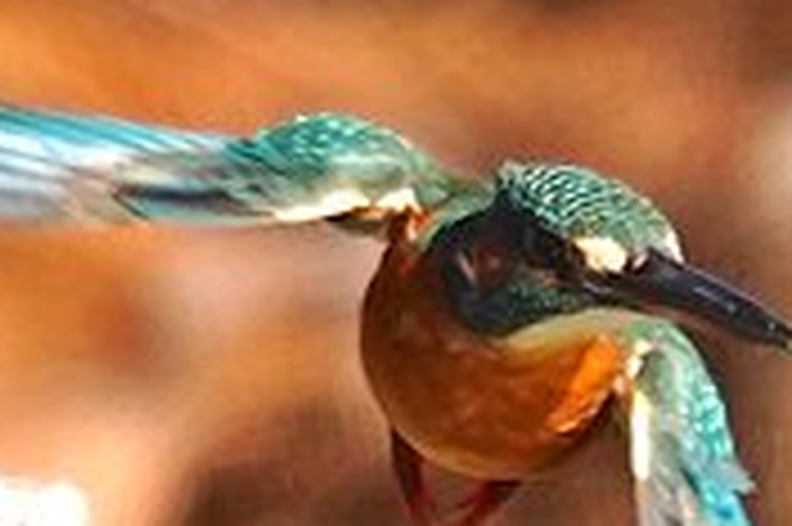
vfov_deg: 1.2
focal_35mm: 1165
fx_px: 25606
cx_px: 544
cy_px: 189
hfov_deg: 1.8
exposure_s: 1/2000
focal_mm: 400
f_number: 6.3
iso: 800
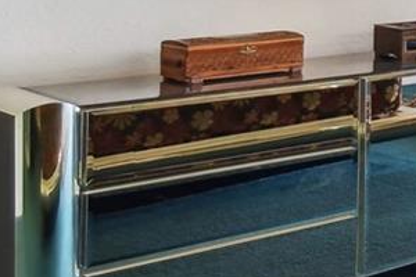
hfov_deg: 14.8
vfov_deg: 16.2
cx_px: 1012
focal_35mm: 80
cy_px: -84
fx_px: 924
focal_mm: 10
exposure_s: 1/3.33
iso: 100
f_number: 7.1
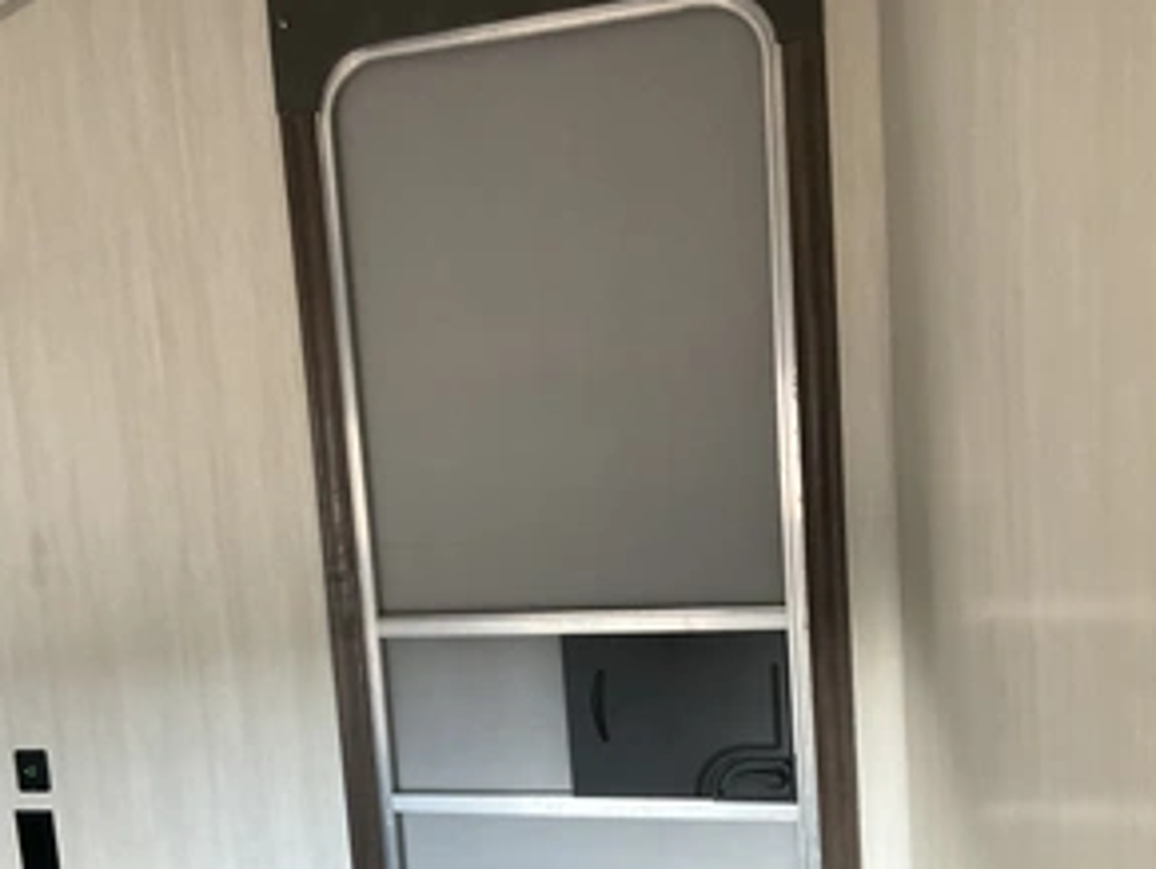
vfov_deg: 35.7
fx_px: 1337
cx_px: 434
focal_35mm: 40
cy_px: 562
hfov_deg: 46.4
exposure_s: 1/60
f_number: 1.8
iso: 200
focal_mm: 3
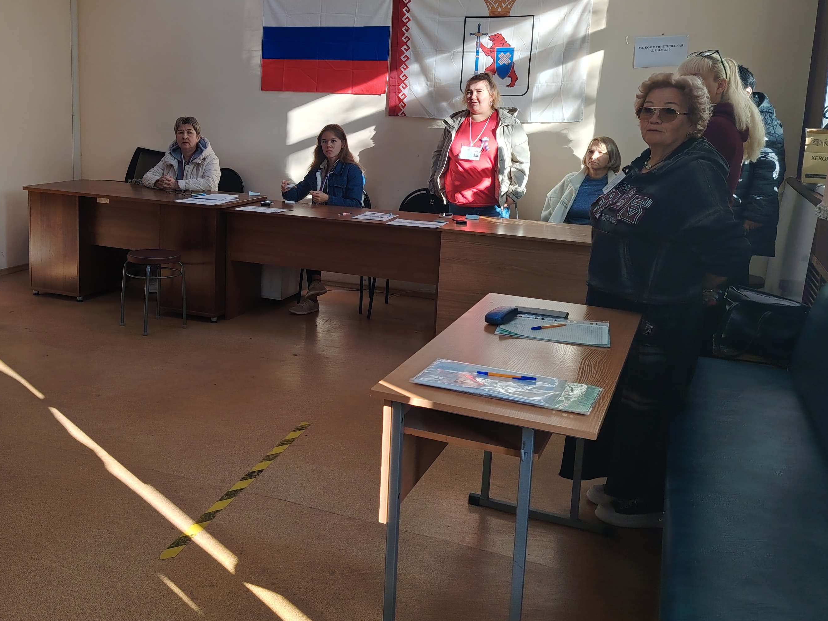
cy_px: 230
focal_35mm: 36
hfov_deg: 50.5
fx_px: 861
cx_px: 285
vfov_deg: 39.4
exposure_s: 1/50
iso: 100
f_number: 1.75
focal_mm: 5.25
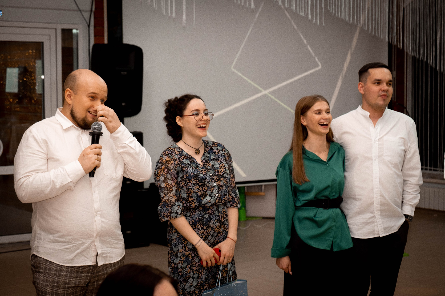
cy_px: 148
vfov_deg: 18.7
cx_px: 222
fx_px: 902
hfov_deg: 27.7
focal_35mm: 73
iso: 1000
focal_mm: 48.4
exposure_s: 1/200
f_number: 4
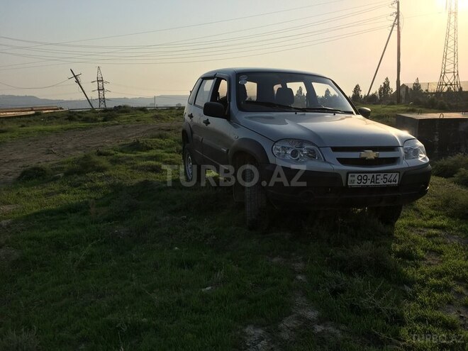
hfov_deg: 61.7
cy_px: 176
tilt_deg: -10.0
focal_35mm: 29
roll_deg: +2.1
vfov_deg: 48.2
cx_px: 234
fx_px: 392
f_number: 2.2
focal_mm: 4.15
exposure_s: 1/1832
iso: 25
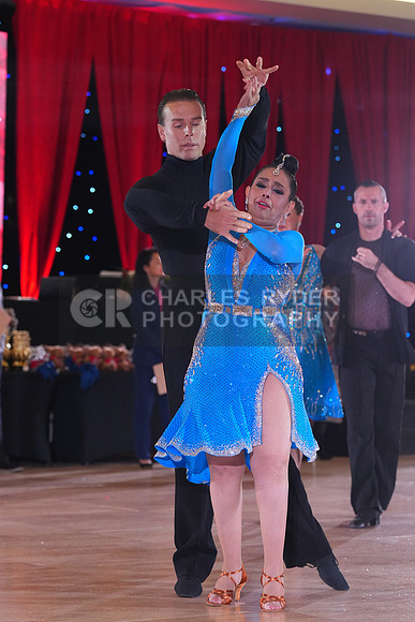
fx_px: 1901
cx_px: 208
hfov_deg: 12.5
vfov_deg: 18.6
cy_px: 311
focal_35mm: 110
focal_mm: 110
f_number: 4.5
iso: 3200
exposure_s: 1/250
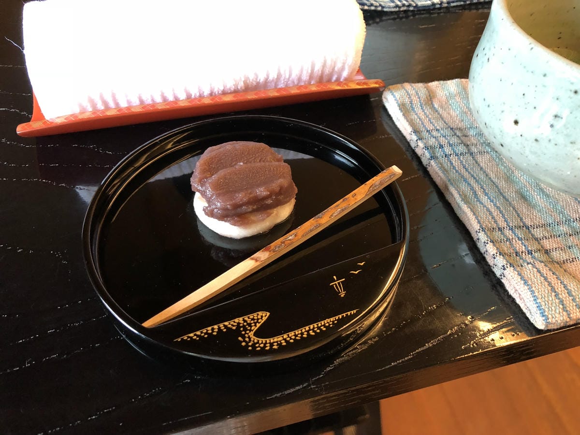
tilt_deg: -48.5
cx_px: 290
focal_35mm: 29
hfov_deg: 61.7
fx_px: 486
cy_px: 218
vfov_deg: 48.2
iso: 100
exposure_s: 1/10
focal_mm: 3.99
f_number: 1.8
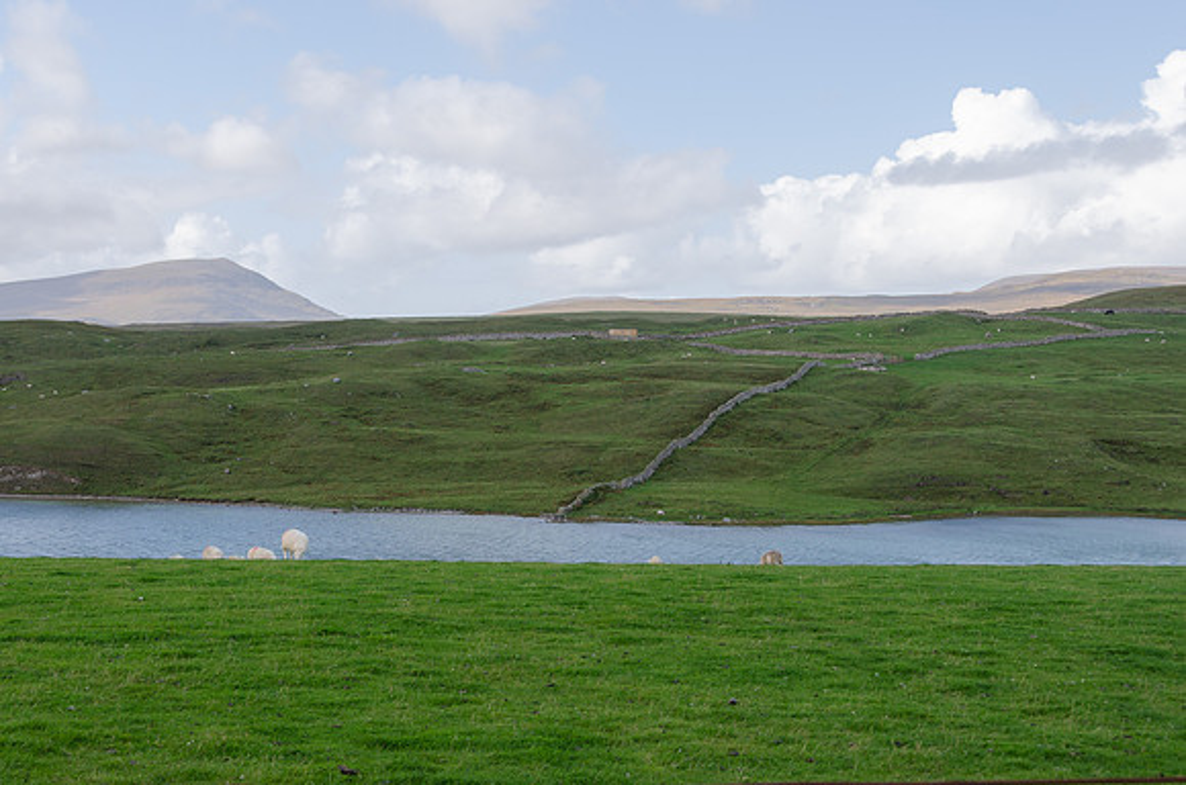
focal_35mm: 52
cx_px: 520
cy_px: 392
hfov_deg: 38.1
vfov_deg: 25.8
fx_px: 1717
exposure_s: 1/125
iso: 100
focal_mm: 31
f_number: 8
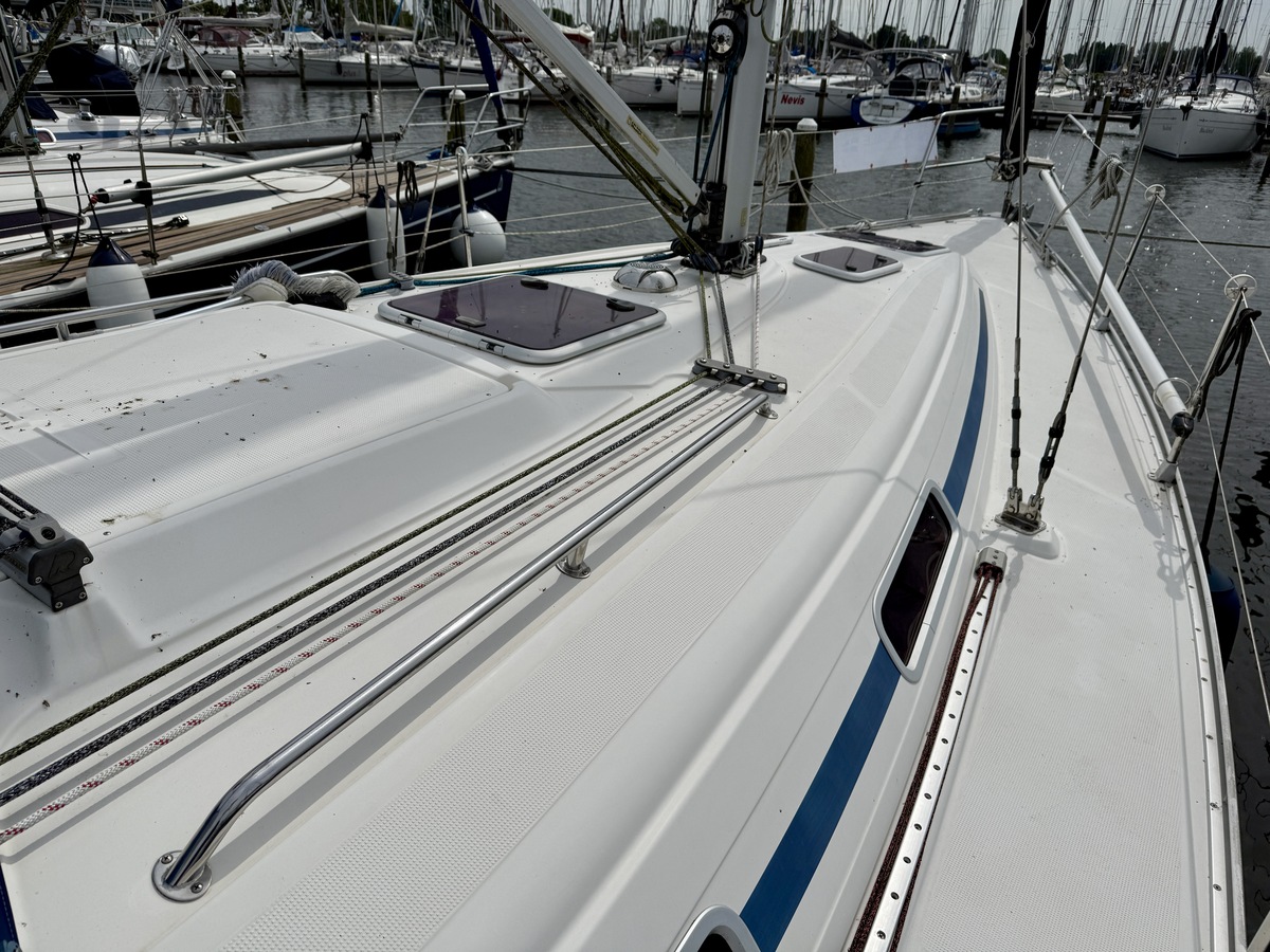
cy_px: 476
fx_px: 881
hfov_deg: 71.6
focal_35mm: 24
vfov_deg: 56.8
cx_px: 635
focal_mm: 6.76
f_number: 1.78
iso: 64
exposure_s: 1/14286
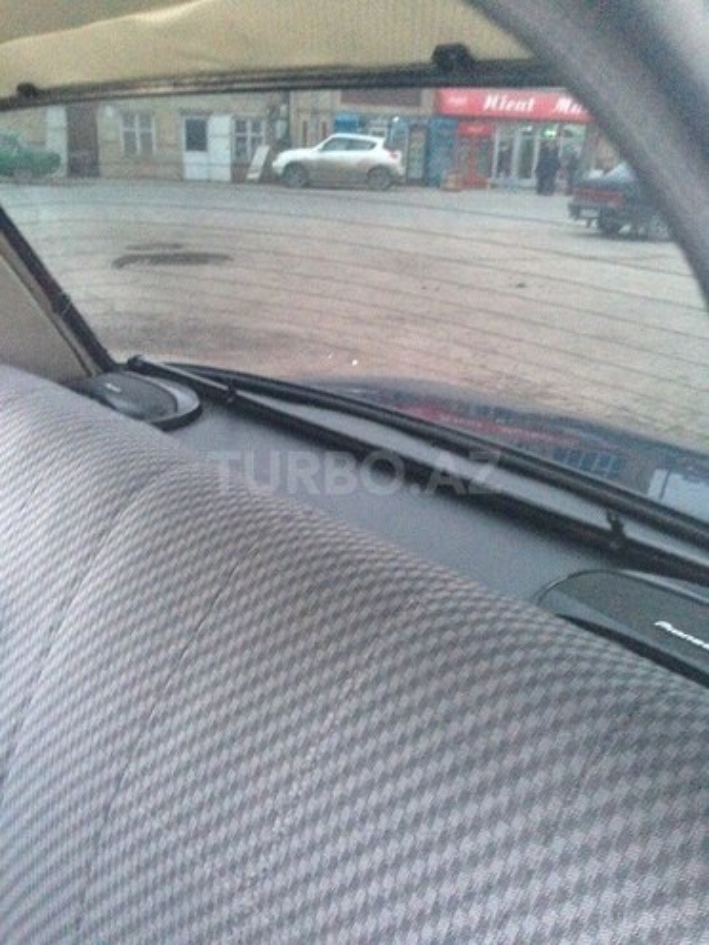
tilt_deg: -19.1
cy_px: 472
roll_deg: -2.6
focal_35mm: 33
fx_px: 901
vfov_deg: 55.4
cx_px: 354
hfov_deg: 42.9
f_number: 2.4
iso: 800
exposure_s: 1/15
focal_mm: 4.12
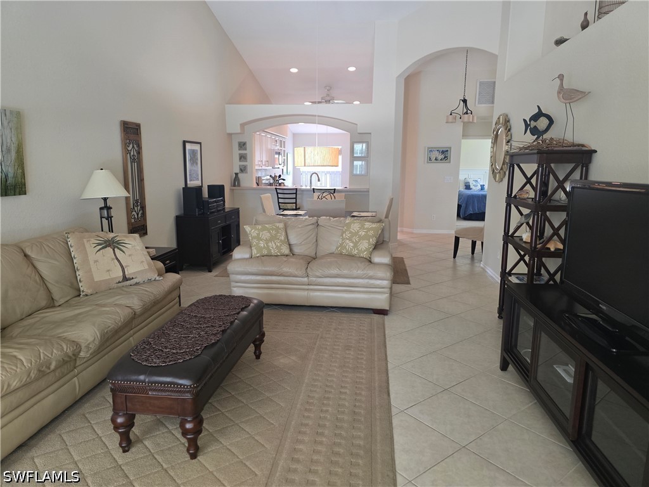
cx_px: 324
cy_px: 244
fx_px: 431
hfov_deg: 73.9
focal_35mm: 23
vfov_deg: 58.9
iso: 320
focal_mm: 6.3
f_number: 1.7
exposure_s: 1/120
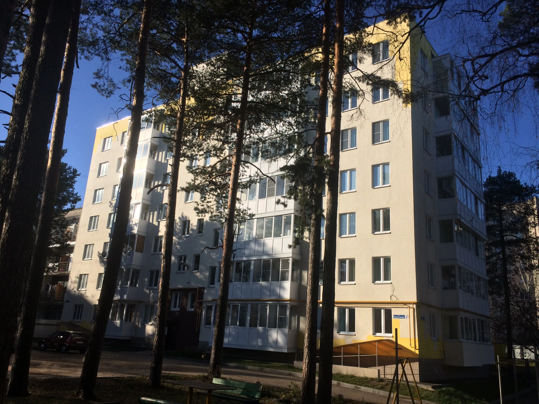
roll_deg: -2.5
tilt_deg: +15.4
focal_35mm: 29
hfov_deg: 61.7
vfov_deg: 48.2
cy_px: 202
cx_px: 270
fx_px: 452
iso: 32
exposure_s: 1/3165
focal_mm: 4.15
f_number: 2.2
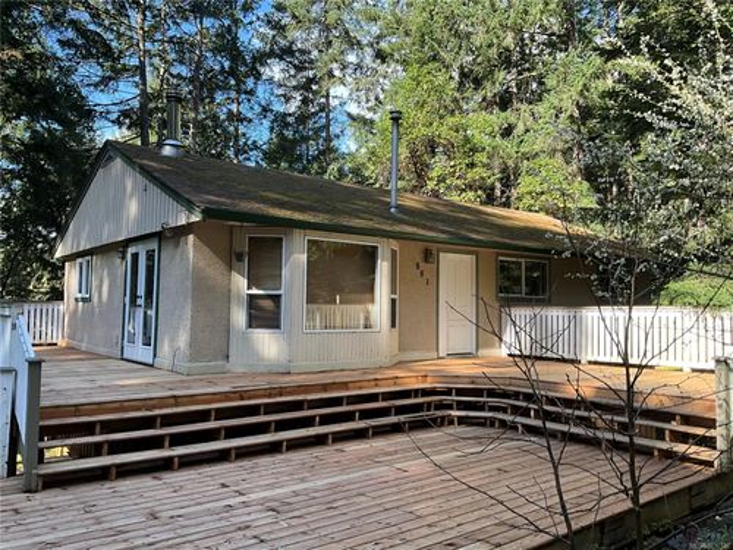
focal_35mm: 29
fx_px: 614
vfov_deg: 48.2
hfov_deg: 61.7
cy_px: 275
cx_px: 366
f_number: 1.8
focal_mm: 3
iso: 20
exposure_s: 1/199
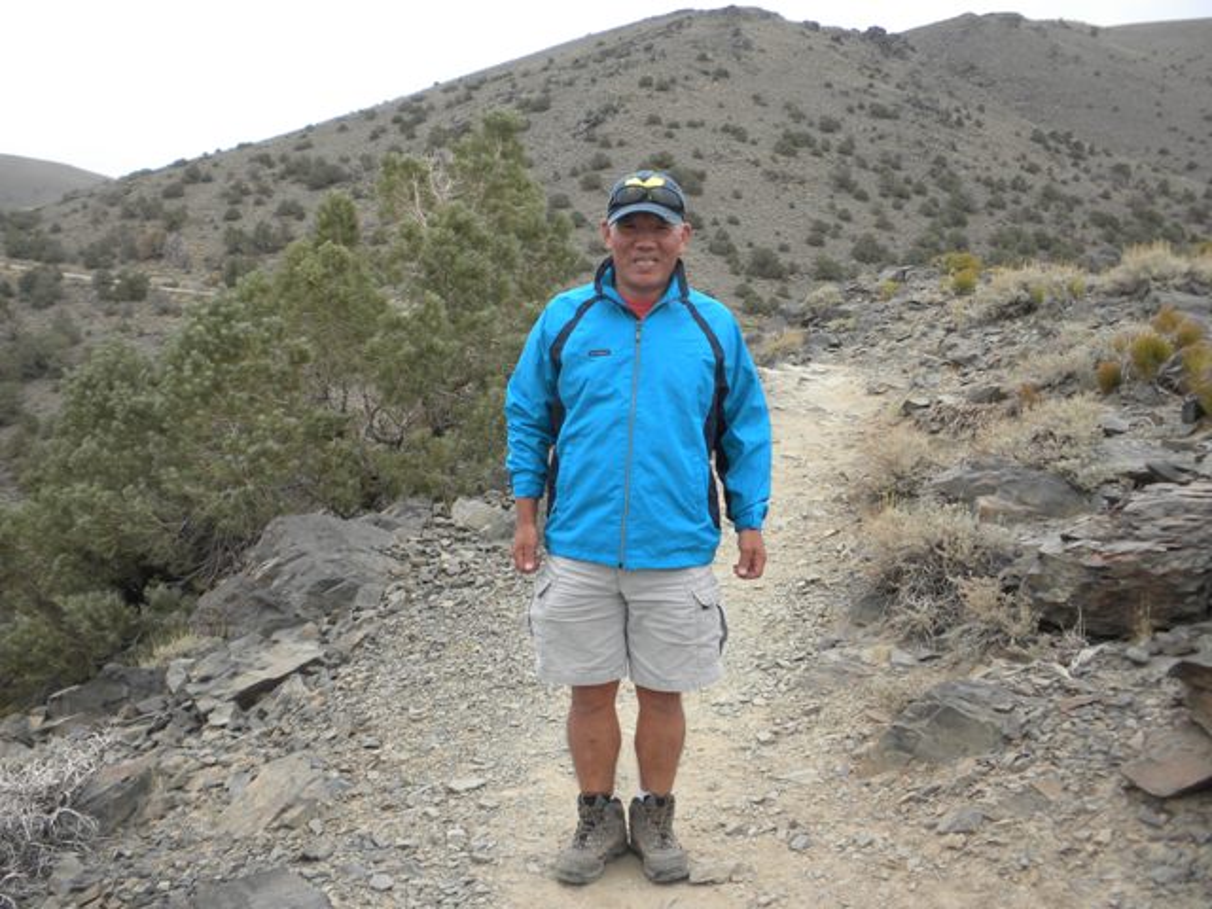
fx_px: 1295
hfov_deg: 50.1
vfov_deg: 38.7
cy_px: 454
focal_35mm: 37
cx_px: 606
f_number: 3.5
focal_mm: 6.6
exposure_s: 1/160
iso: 64
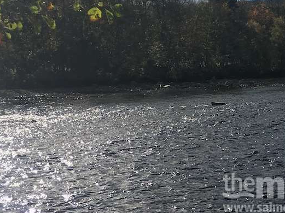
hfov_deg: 23.5
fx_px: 642
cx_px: 316
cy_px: 180
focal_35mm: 78
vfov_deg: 18.6
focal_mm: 4.15
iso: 25
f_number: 2.2
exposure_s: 1/1672
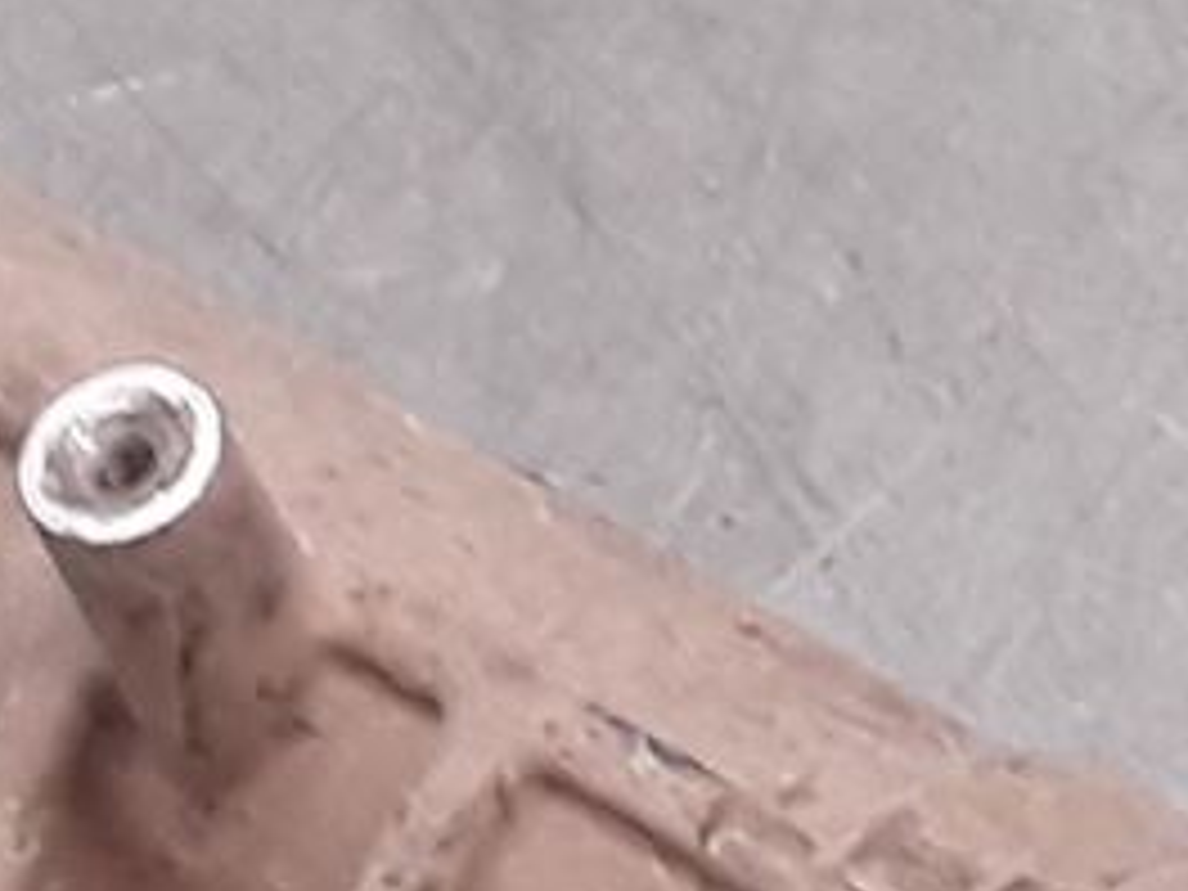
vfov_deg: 6.8
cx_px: 544
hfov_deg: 9.1
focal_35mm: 217
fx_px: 7447
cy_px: 630
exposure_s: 1/132
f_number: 1.9
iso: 100
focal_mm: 2.91
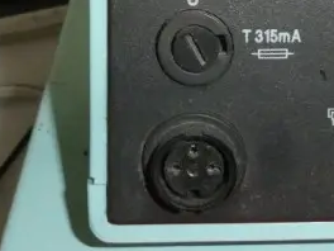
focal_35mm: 93
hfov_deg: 20.9
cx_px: 254
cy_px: -22
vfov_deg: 15.5
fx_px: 897
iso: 640
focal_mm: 4.3
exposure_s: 1/125
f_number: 3.3
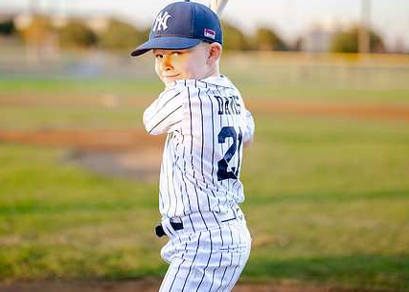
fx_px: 1011
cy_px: 114
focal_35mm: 87
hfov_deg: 22.9
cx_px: 170
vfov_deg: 16.4
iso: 250
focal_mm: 50
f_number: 1.2
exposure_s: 1/1600
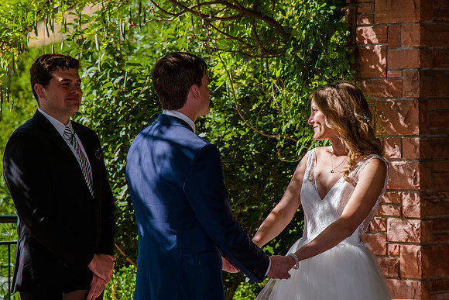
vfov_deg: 9.5
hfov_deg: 14.1
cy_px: 132
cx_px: 252
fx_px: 1812
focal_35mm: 145
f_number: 8
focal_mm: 120
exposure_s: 1/250
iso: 200
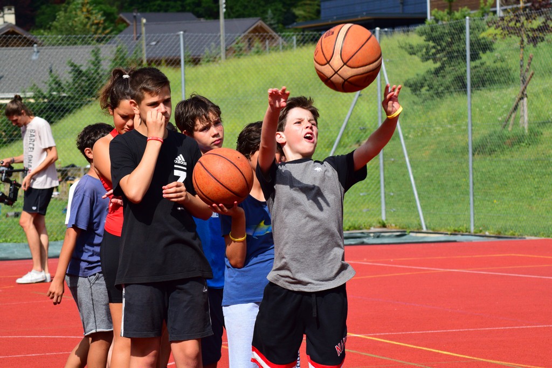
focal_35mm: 165
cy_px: 184
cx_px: 276
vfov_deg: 8.3
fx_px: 2530
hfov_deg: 12.5
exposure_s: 1/1250
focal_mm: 110
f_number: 10
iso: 800
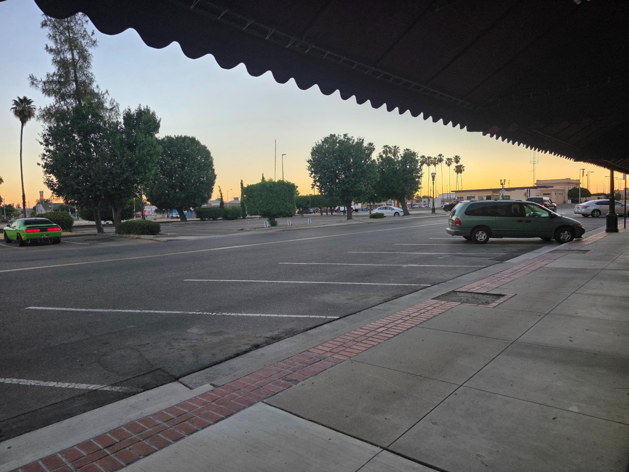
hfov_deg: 73.9
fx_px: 418
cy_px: 236
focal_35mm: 23
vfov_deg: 58.9
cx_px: 314
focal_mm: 6.3
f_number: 1.7
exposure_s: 1/180
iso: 50
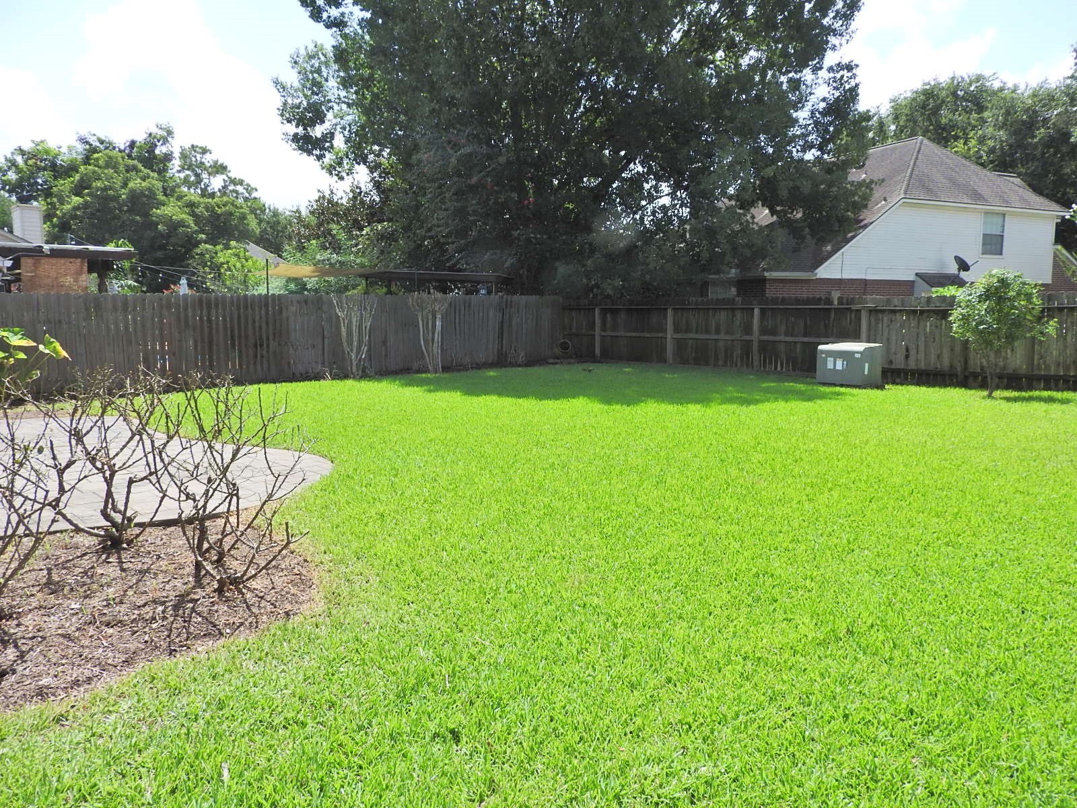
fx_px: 747
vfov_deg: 56.8
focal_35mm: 24
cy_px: 404
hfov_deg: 71.6
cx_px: 538
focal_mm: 4.3
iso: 100
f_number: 3.3
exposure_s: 1/800
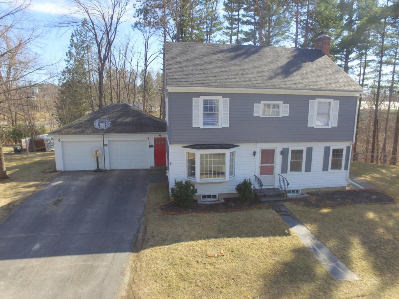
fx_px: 231
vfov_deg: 66.0
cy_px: 150
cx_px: 200
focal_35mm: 20
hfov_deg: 81.7
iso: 100
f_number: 2.8
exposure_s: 1/705
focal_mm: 3.61
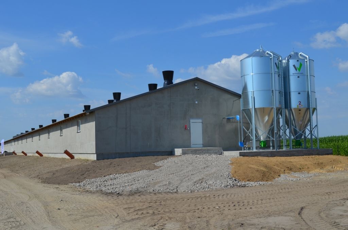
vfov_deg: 29.7
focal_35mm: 45
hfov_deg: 43.7
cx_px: 174
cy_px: 115
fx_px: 434
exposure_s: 1/320
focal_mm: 30
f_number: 9
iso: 100
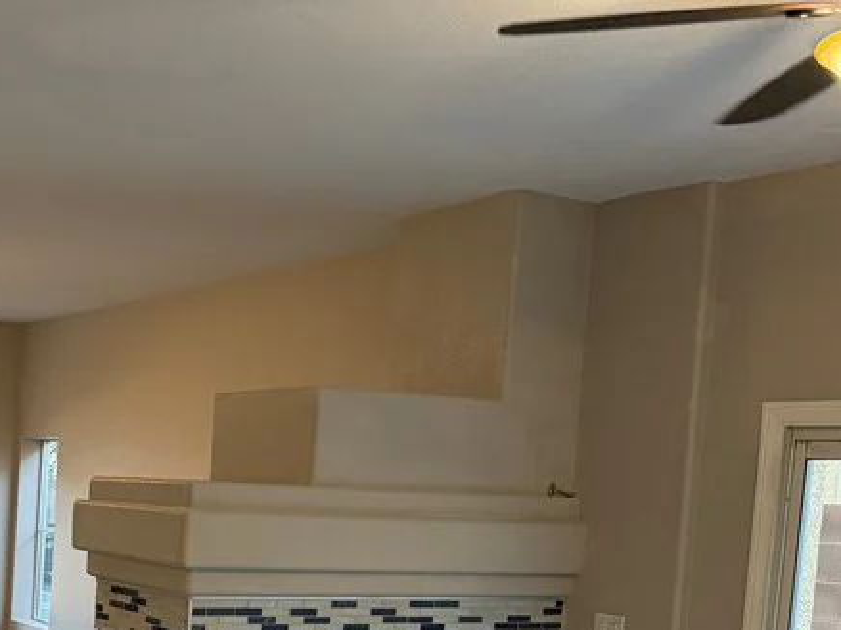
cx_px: 79
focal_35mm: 56
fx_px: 1360
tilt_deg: -4.5
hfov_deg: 32.6
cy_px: 582
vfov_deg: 25.2
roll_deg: -2.9
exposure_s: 1/120
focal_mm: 6.76
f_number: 1.78
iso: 320
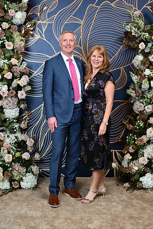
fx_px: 357
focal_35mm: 56
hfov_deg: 24.2
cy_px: 114
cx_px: 76
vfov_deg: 35.6
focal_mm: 56
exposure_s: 1/125
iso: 125
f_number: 5.6
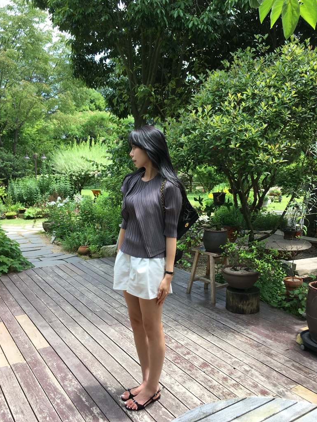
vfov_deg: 60.0
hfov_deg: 46.8
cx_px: 158
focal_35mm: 30
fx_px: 366
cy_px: 204
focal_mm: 4.15
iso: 25
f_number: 2.2
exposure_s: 1/370
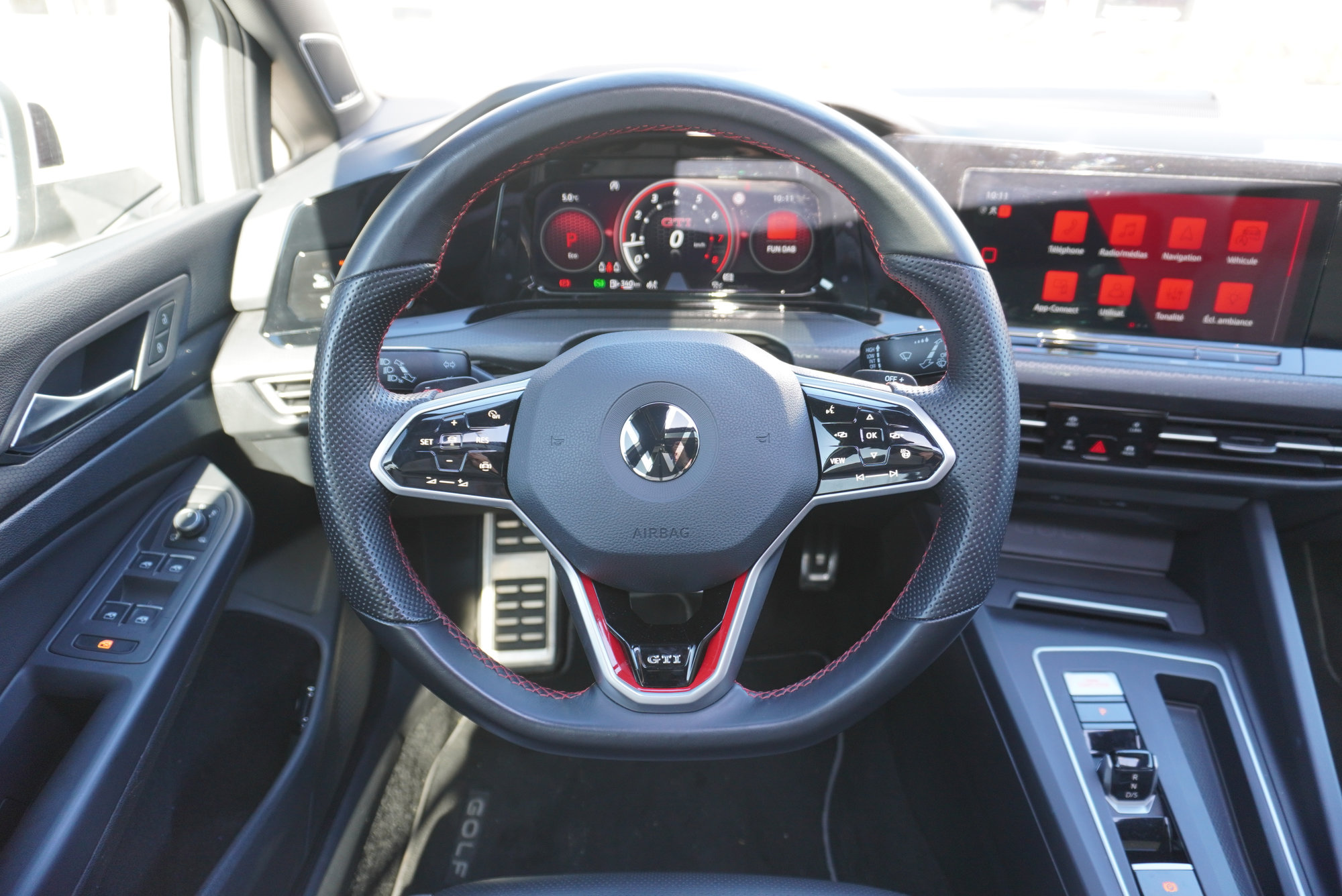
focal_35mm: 24
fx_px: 895
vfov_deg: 53.2
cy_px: 448
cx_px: 671
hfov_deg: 73.7
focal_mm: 16
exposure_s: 1/30
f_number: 3.5
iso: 250
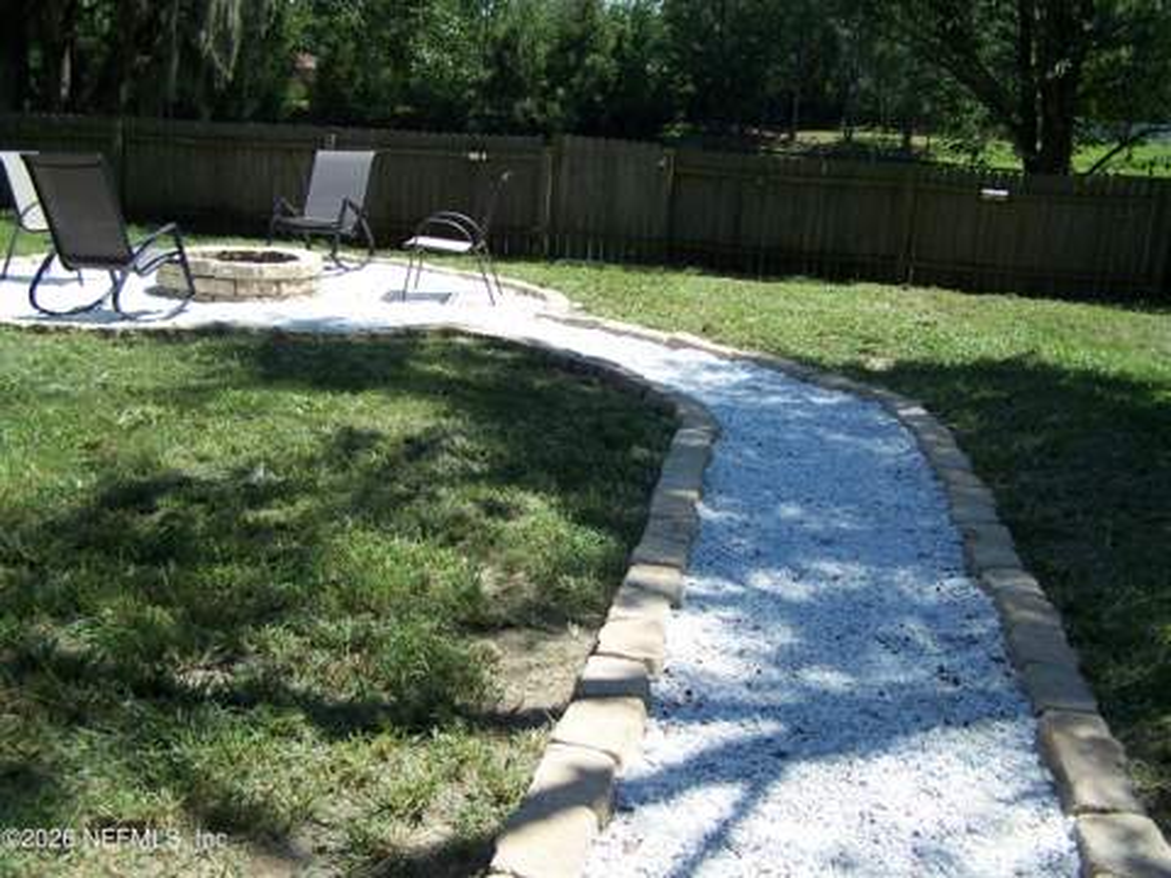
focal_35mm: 38
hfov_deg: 49.0
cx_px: 586
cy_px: 439
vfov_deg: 37.7
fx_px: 1285
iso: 80
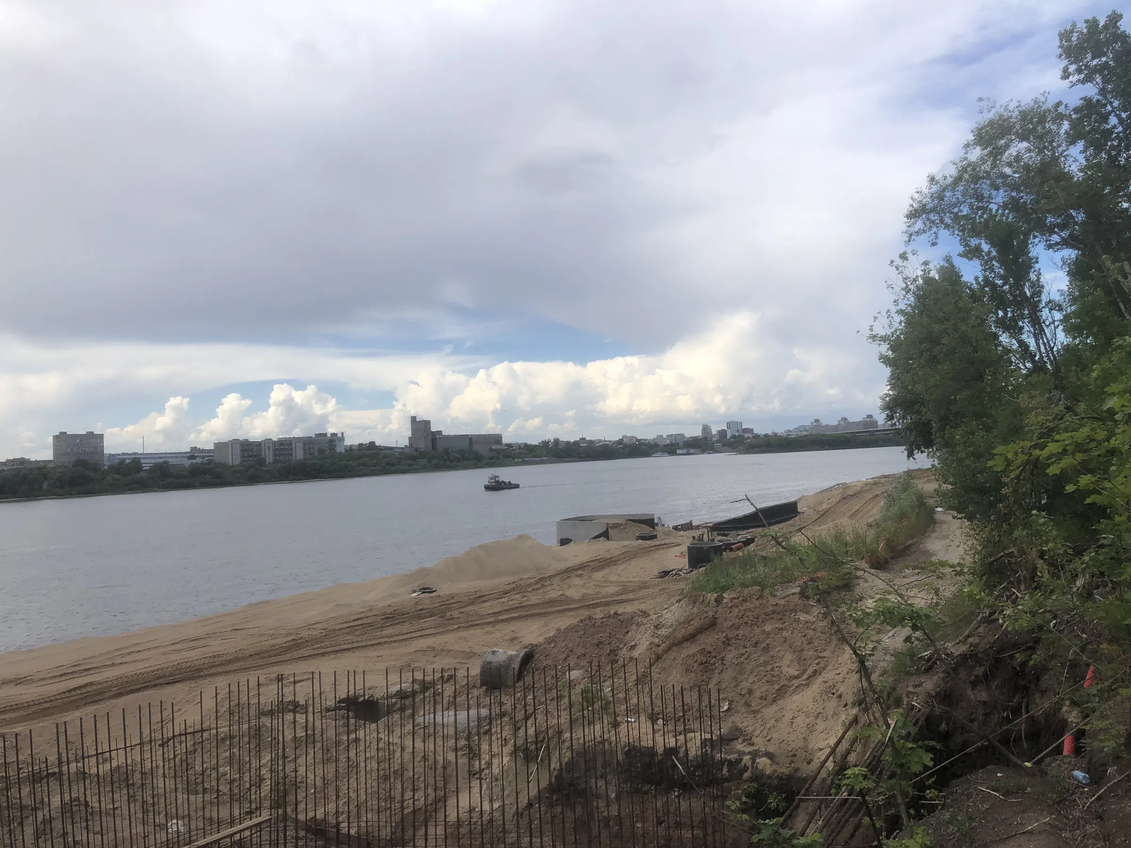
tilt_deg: -0.6
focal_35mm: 28
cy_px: 424
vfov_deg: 49.7
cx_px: 566
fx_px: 915
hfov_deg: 63.4
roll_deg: +0.2
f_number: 1.8
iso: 20
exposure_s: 1/2288
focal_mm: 3.99
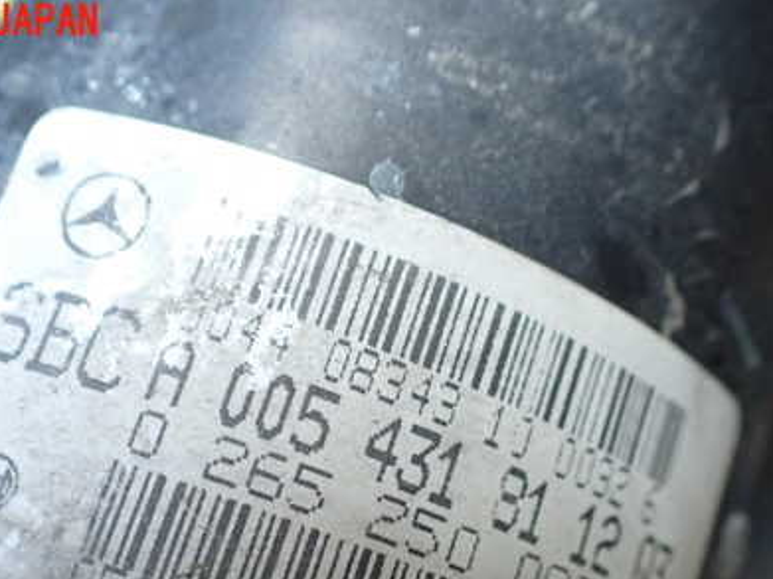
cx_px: 332
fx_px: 1027
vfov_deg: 30.9
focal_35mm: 46
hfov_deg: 41.2
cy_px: 443
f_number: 2.3
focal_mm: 5.4
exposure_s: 1/125
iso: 640
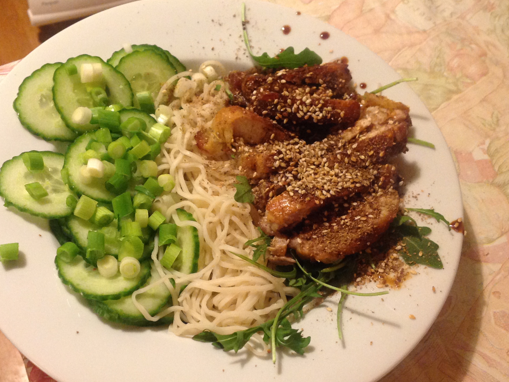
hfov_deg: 40.3
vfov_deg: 30.8
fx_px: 691
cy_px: 221
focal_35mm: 47
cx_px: 206
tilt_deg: -61.1
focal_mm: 4.28
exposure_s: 1/15
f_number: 2.4
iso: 250
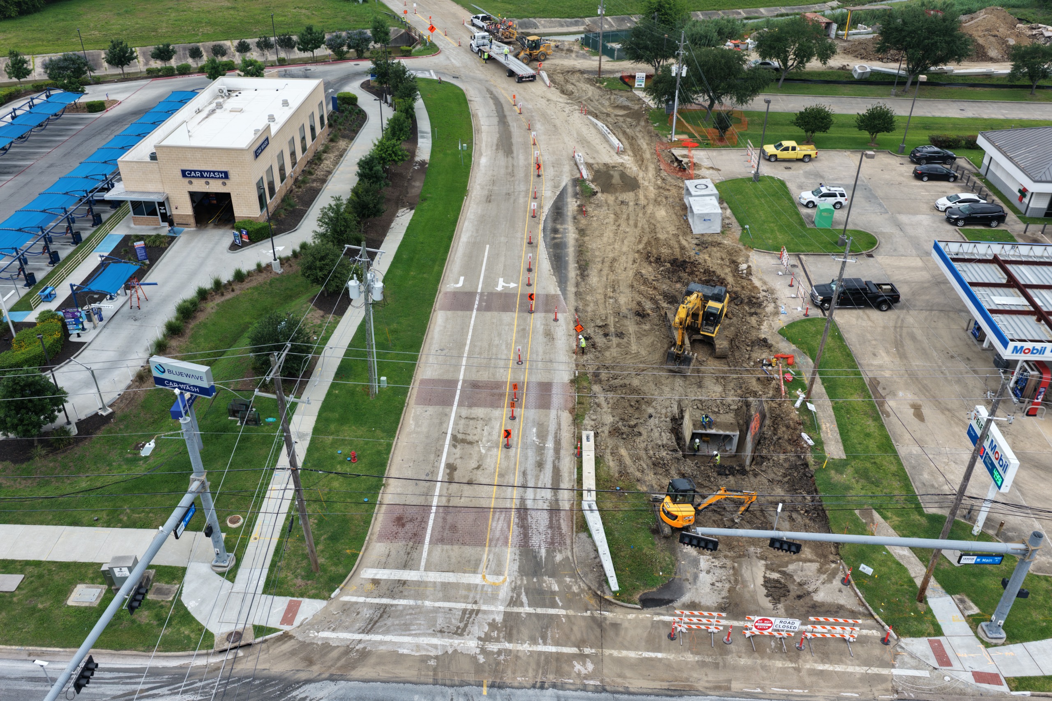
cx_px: 526
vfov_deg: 46.4
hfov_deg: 65.5
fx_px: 818
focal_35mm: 28
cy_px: 350
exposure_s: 1/240
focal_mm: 14.45
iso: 125
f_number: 2.8
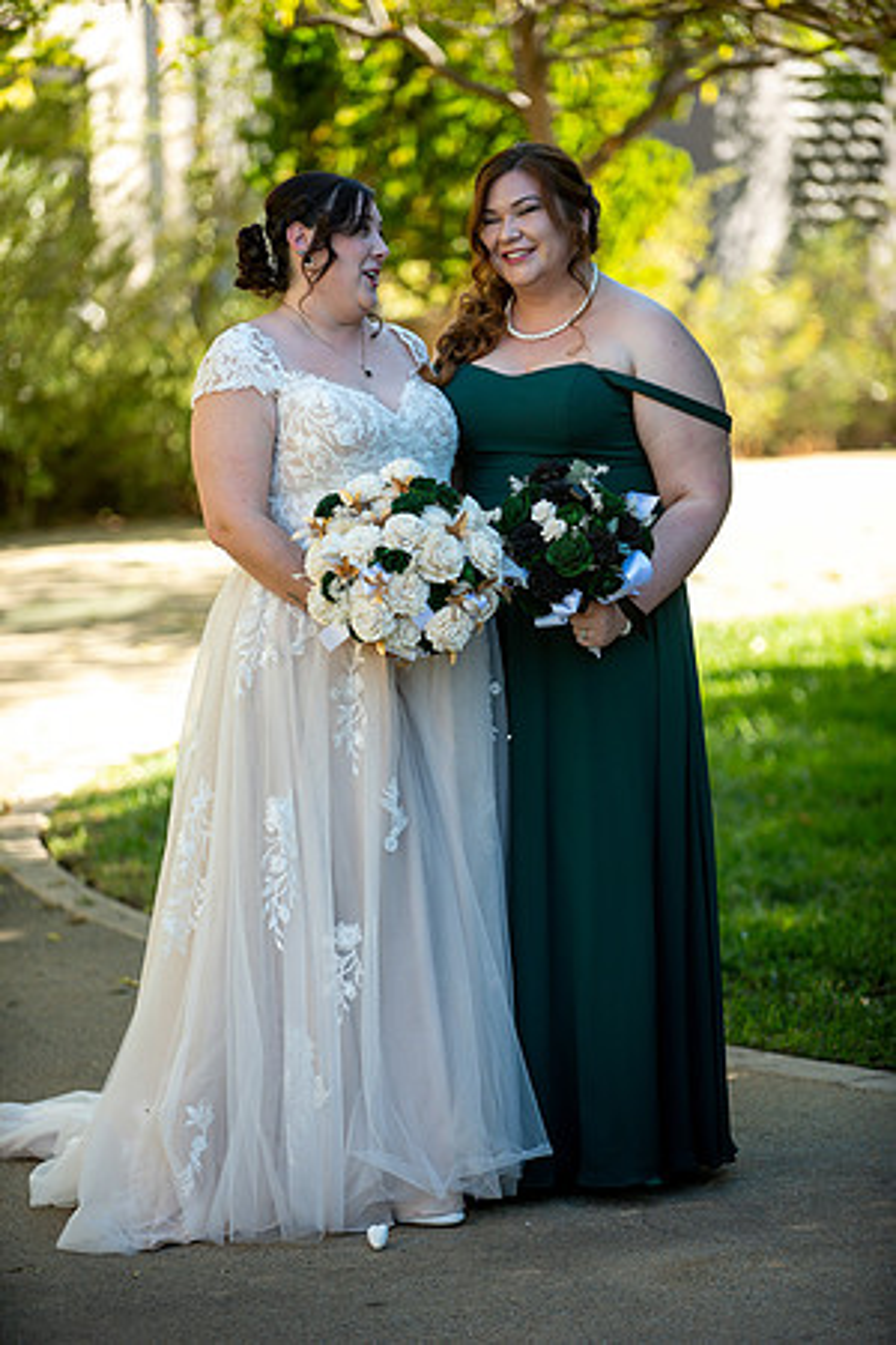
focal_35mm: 140
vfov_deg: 14.7
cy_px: 672
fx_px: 5226
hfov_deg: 9.8
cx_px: 448
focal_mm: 140
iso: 400
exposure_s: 1/1000
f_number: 2.8
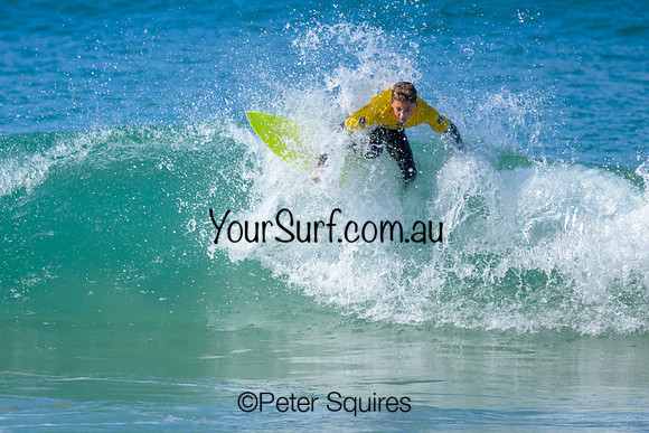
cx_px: 298
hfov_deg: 1.9
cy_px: 206
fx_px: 19806
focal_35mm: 1098
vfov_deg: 1.3
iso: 400
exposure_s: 1/2000
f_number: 6.3
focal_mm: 800
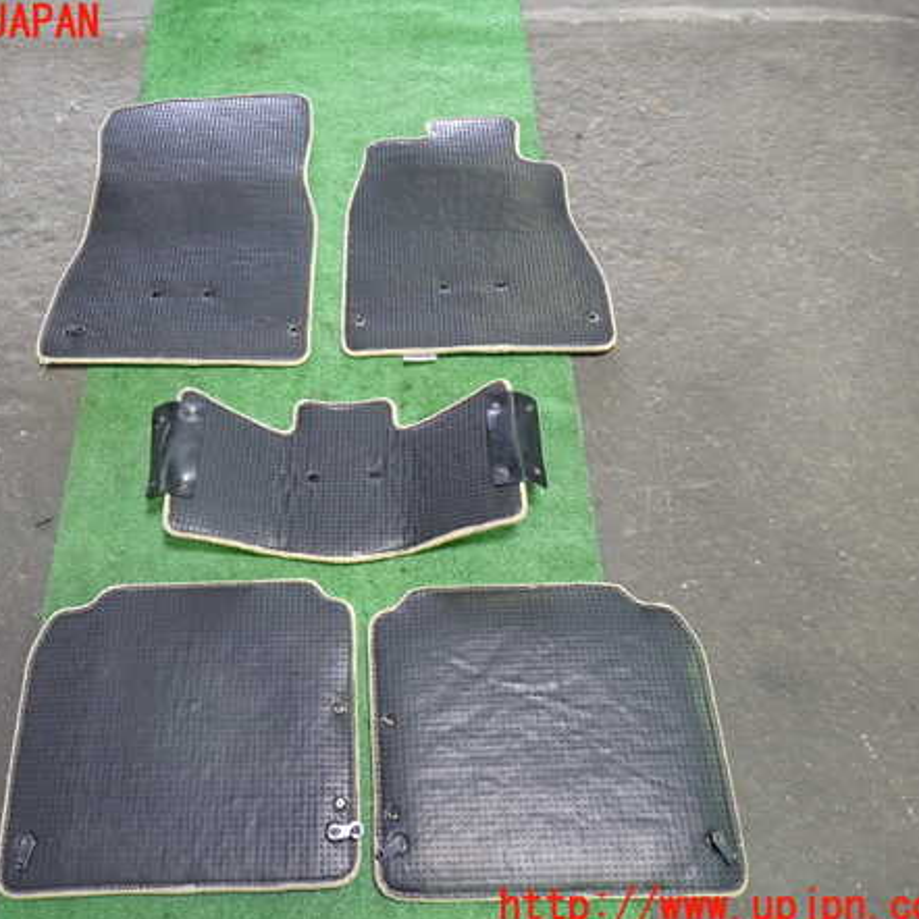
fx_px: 901
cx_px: 345
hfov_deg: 53.4
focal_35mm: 30
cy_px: 466
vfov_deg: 54.0
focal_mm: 4.5
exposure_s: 1/30
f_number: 2
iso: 320
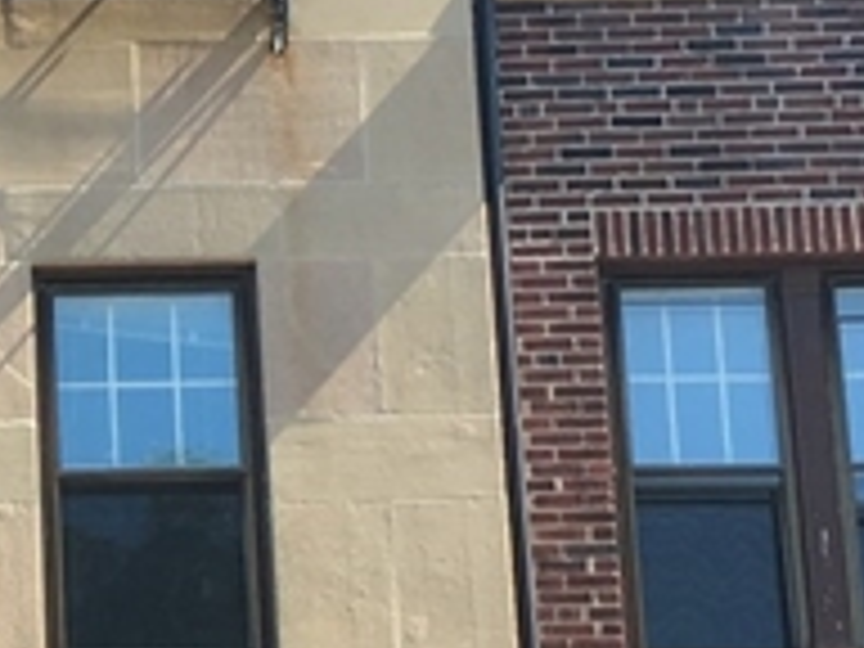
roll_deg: +0.7
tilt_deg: +16.5
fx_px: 3869
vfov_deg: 9.5
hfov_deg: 12.1
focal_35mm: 155
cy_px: 765
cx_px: -454
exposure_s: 1/246
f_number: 2.2
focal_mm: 4.15
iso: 25
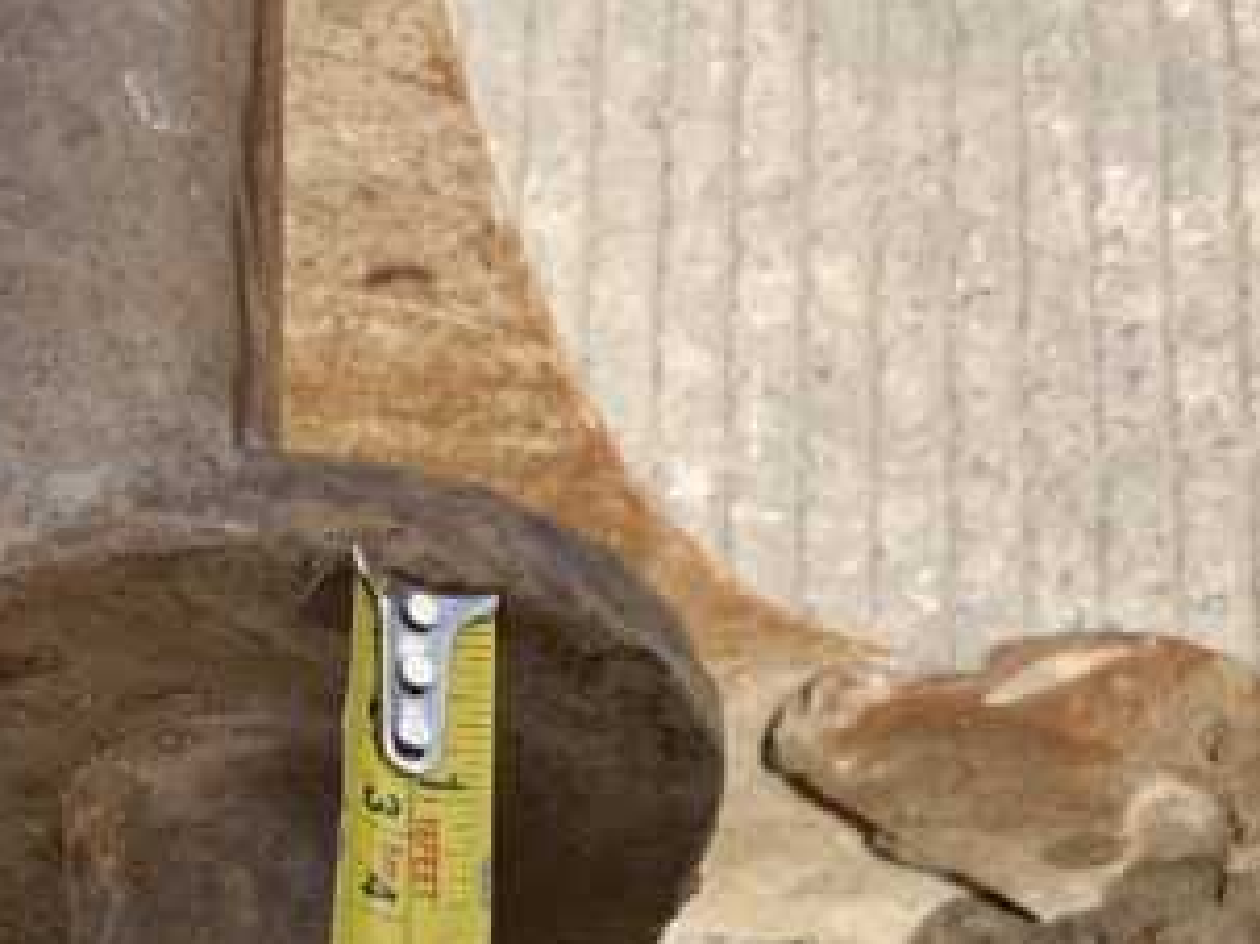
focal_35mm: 98
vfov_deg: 14.3
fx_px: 3566
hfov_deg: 19.4
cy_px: 1327
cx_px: -42
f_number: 1.8
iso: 16
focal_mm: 3
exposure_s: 1/1195
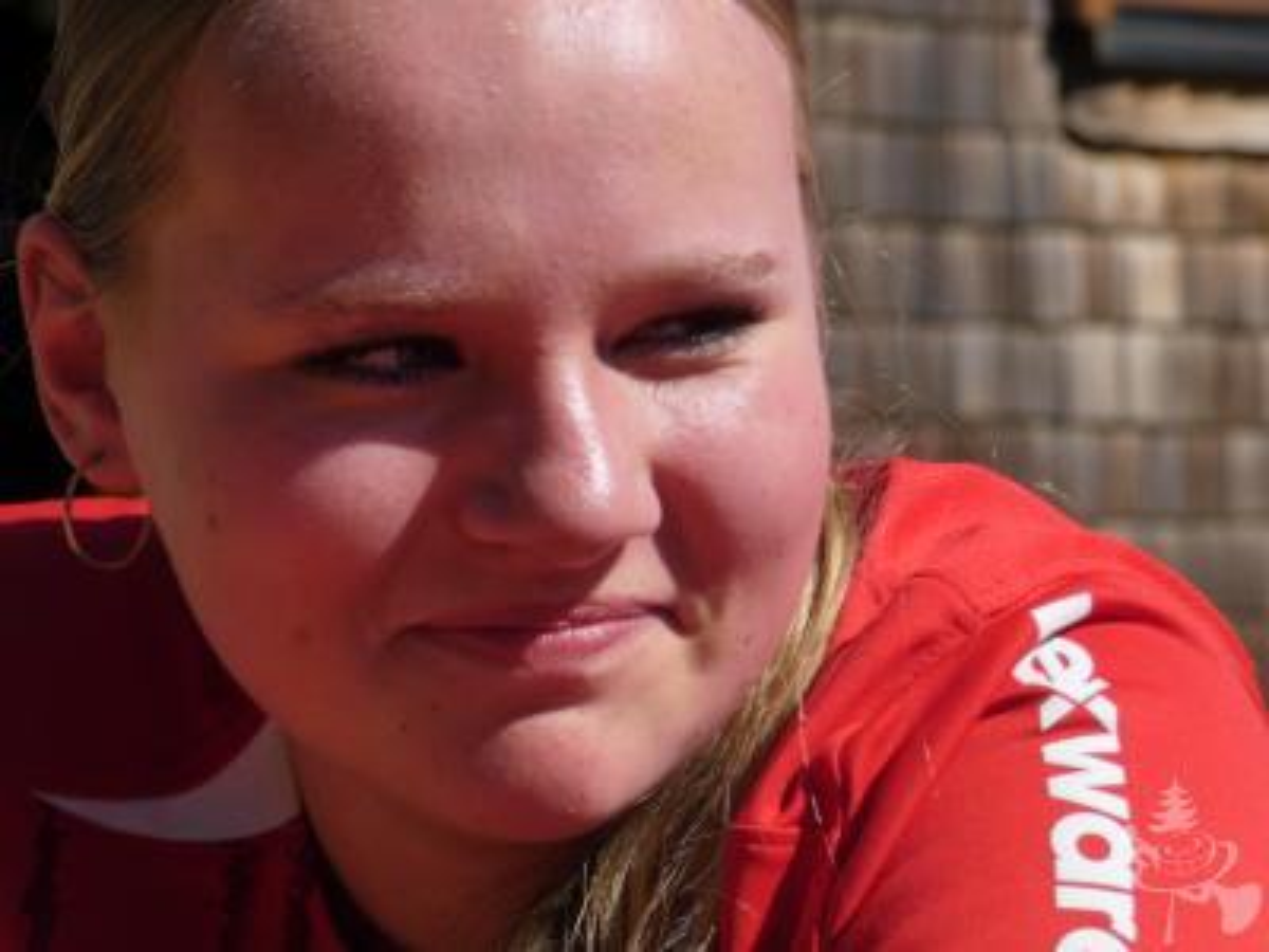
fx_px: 10045
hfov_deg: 7.2
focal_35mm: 274
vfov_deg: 5.4
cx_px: 634
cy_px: 476
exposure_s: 1/640
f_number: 5.5
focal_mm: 49.1
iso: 80
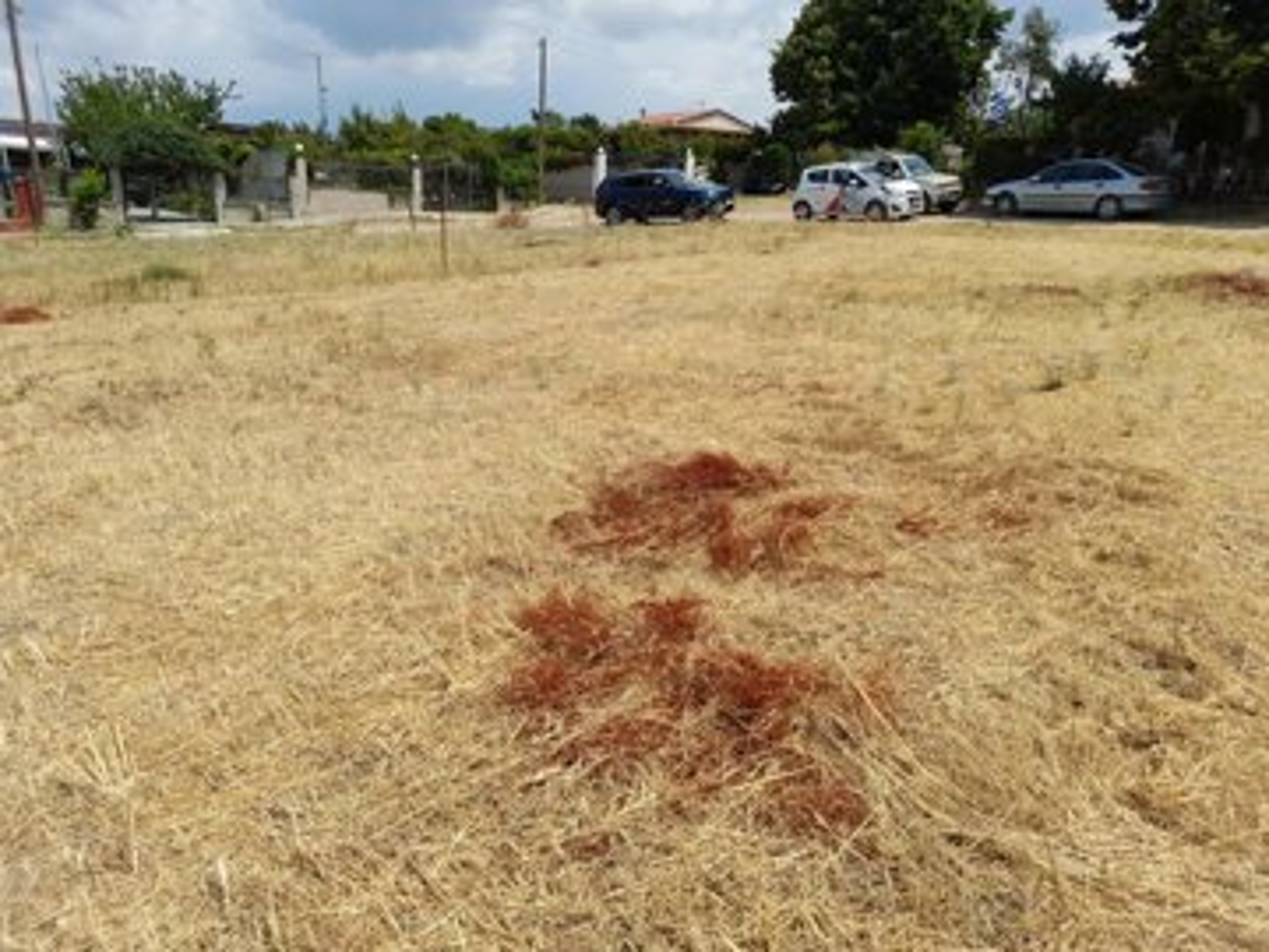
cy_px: 476
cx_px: 634
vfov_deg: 54.9
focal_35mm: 25
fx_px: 916
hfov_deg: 69.4
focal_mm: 4.6
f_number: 2
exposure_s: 1/965
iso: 20
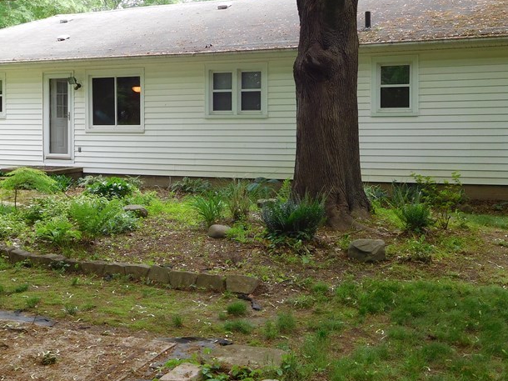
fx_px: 616
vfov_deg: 34.2
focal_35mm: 42
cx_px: 252
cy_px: 151
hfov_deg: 44.8
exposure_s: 1/125
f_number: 3.4
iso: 125
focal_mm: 4.5
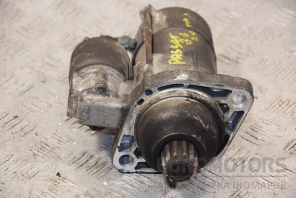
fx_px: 1295
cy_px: 99
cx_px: 148
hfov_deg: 13.0
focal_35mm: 158
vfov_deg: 8.7
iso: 800
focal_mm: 105
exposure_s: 1/125
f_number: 5.6
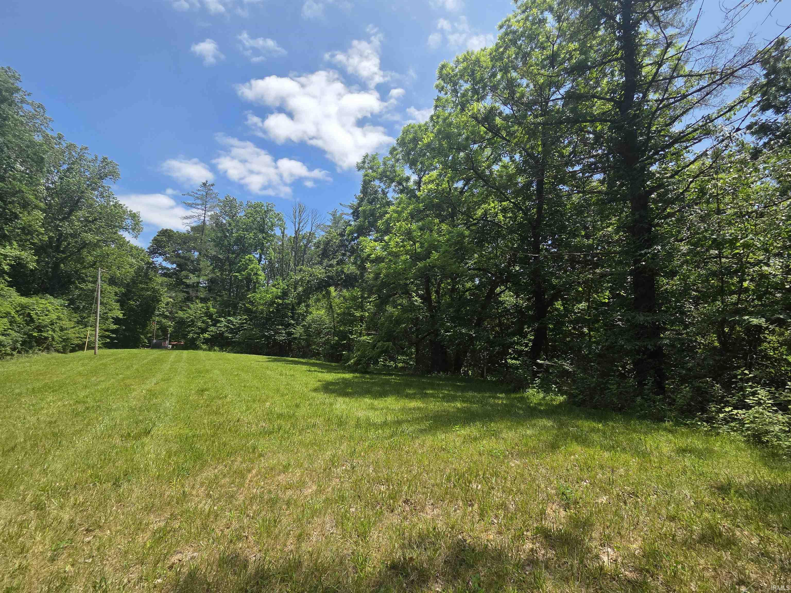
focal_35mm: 13
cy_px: 296
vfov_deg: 89.9
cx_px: 396
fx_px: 297
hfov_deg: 106.2
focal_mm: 2.2
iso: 50
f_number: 2.2
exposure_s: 1/1746
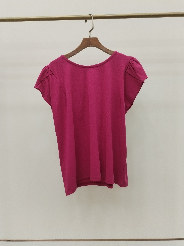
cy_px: 123
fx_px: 206
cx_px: 92
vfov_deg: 61.7
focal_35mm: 29
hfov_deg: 48.2
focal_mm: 4.75
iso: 205
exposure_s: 1/100
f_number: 1.8
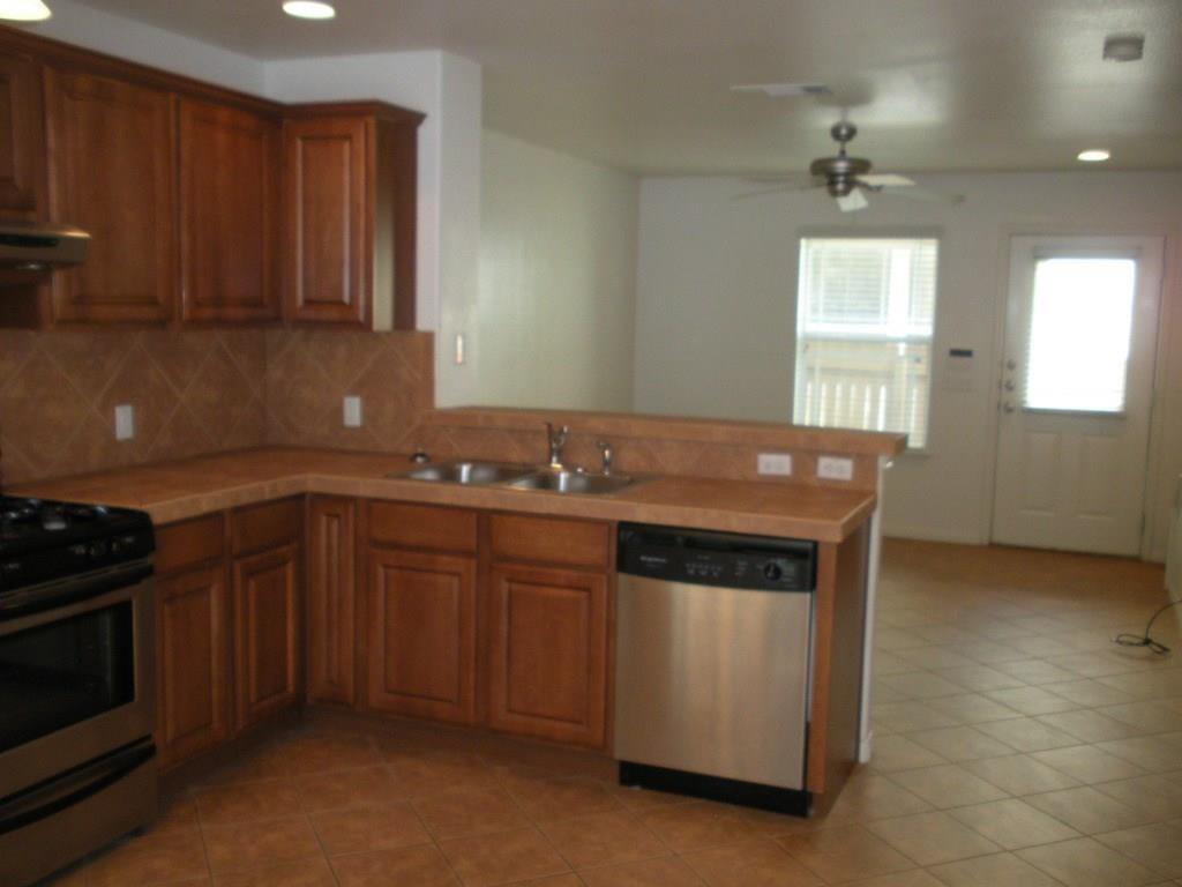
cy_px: 444
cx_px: 591
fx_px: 1195
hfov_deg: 52.6
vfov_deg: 40.7
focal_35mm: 35
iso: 200
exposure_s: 1/35.1
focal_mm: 6.3
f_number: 3.5
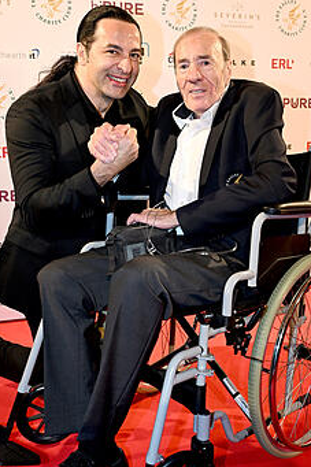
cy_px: 227
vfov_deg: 42.8
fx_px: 597
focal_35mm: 46
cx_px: 156
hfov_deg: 29.2
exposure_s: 1/100
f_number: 5.6
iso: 1250
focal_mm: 29
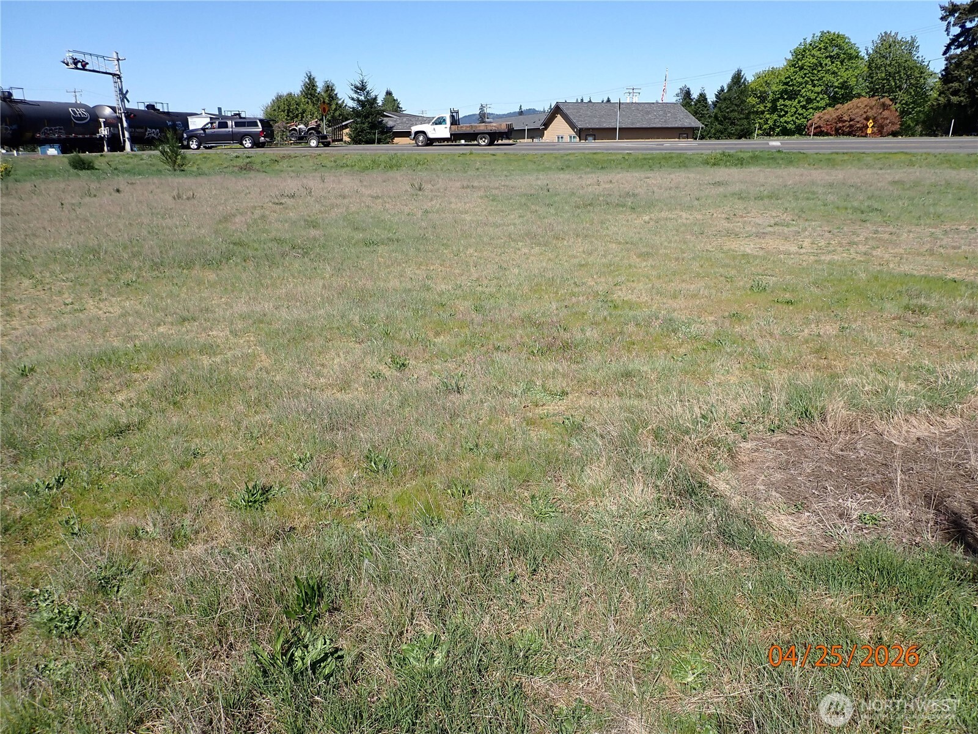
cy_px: 367
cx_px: 489
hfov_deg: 69.4
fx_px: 706
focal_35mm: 25
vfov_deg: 54.9
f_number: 8
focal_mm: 4.5
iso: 100
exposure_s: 1/250
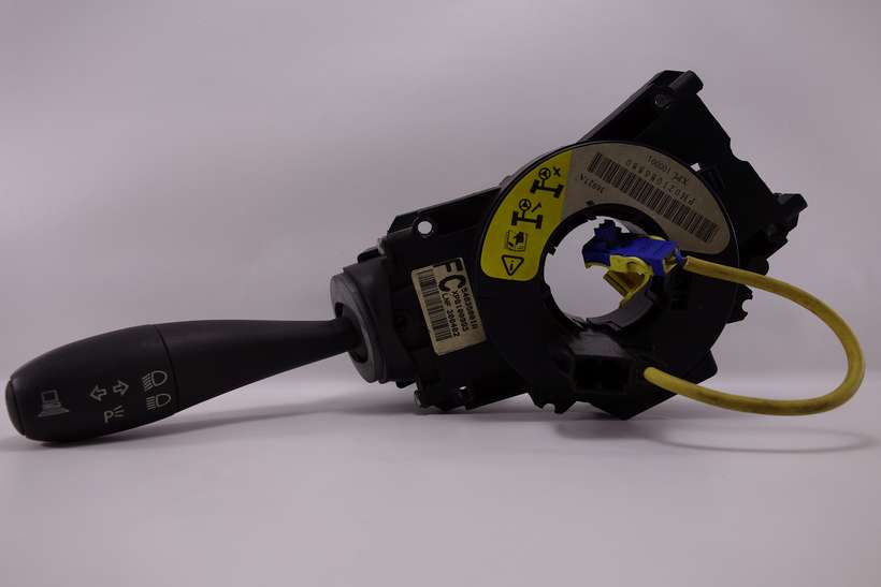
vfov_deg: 46.4
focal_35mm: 28
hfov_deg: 65.5
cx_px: 440
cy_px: 294
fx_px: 685
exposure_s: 1/100
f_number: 3.5
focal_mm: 10.4
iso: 125
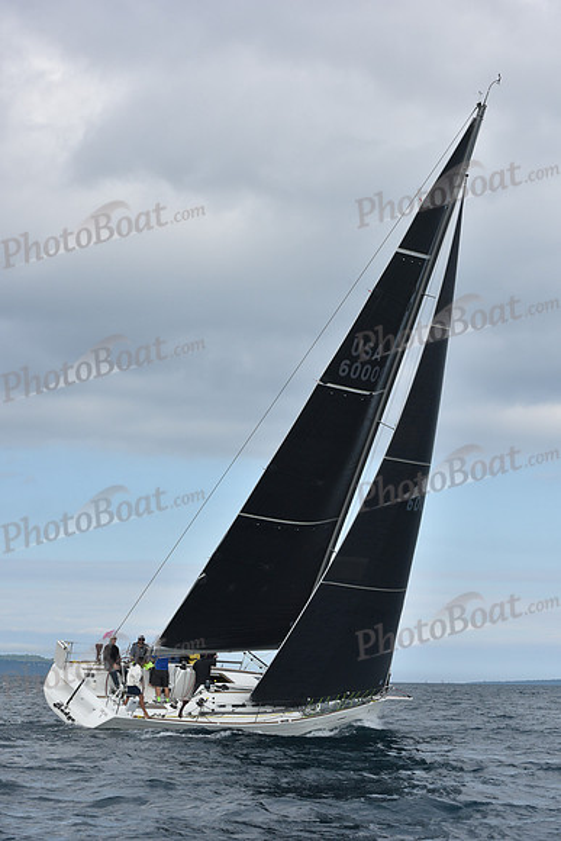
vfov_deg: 28.8
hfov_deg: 19.5
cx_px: 280
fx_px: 1635
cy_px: 420
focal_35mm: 70
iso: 400
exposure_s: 1/800
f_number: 10
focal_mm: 70
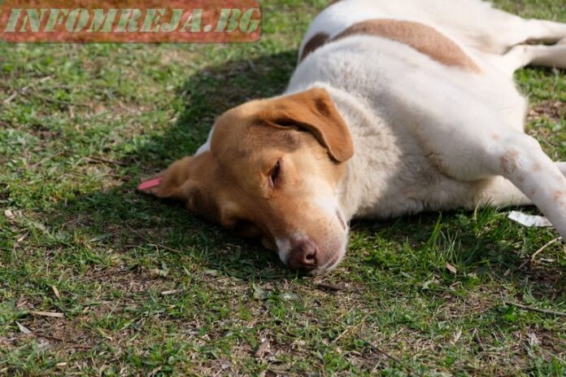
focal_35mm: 75
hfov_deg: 27.0
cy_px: 188
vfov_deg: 18.2
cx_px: 283
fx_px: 1178
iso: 400
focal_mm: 50
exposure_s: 1/750
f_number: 5.6
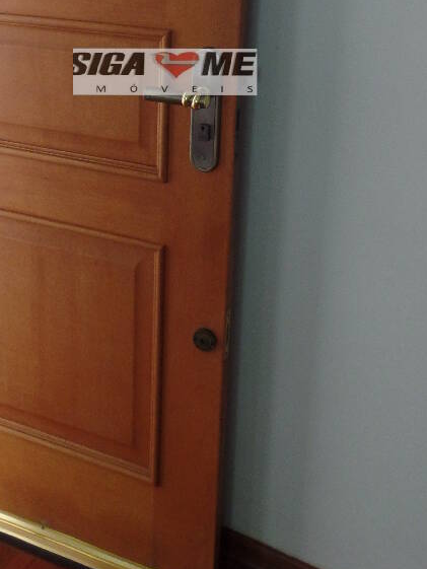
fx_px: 691
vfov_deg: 41.8
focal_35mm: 42
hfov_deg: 34.2
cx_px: 170
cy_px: 76
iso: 320
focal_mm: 4.1
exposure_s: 1/30
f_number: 2.8
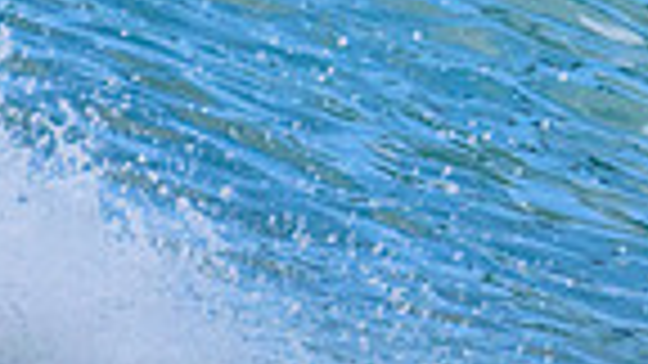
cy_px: -270
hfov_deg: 0.6
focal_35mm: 3648
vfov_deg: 0.3
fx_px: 62681
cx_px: 1365
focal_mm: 800
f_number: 13
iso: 2000
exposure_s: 1/1250
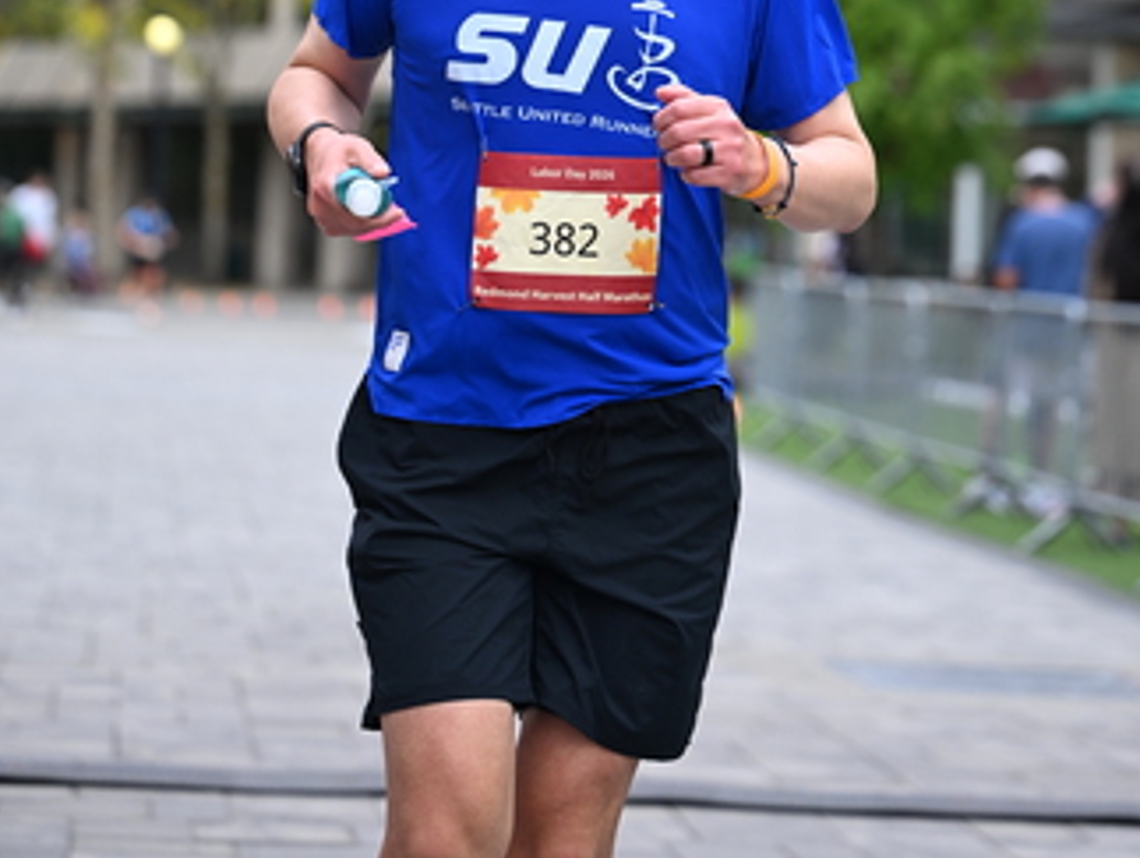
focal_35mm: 139
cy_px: -28
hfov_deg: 14.2
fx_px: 4583
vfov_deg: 10.6
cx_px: 641
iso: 640
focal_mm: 85
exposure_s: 1/2000
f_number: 2.8
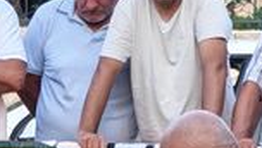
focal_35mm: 877
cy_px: 328
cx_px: -147
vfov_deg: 1.4
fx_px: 6101
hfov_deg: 2.5
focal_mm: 22.48
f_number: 2.6
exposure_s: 1/100
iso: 250
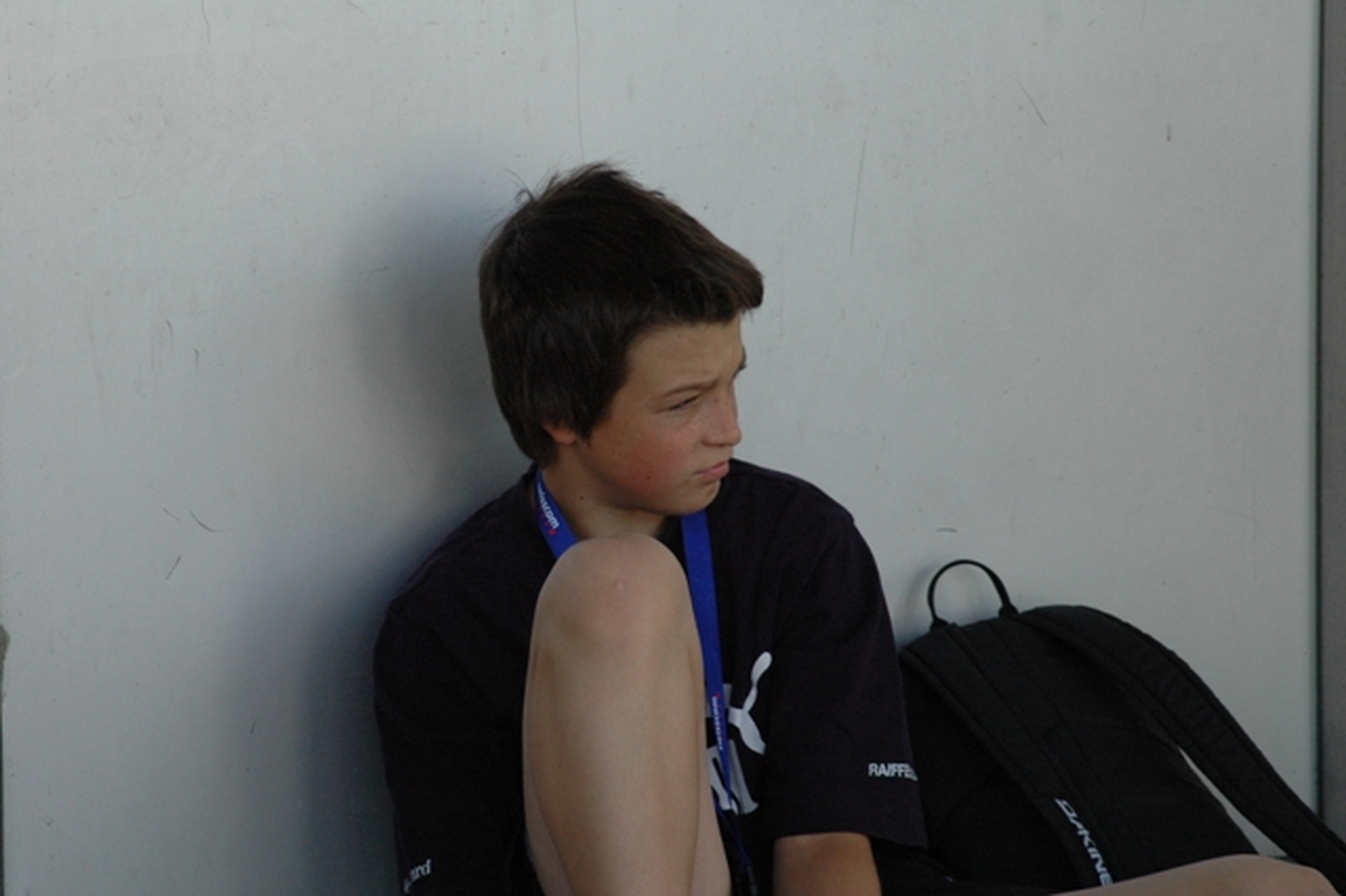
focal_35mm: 195
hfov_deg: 10.6
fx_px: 7287
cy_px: 448
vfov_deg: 7.0
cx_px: 673
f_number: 5.6
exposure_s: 1/500
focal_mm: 130
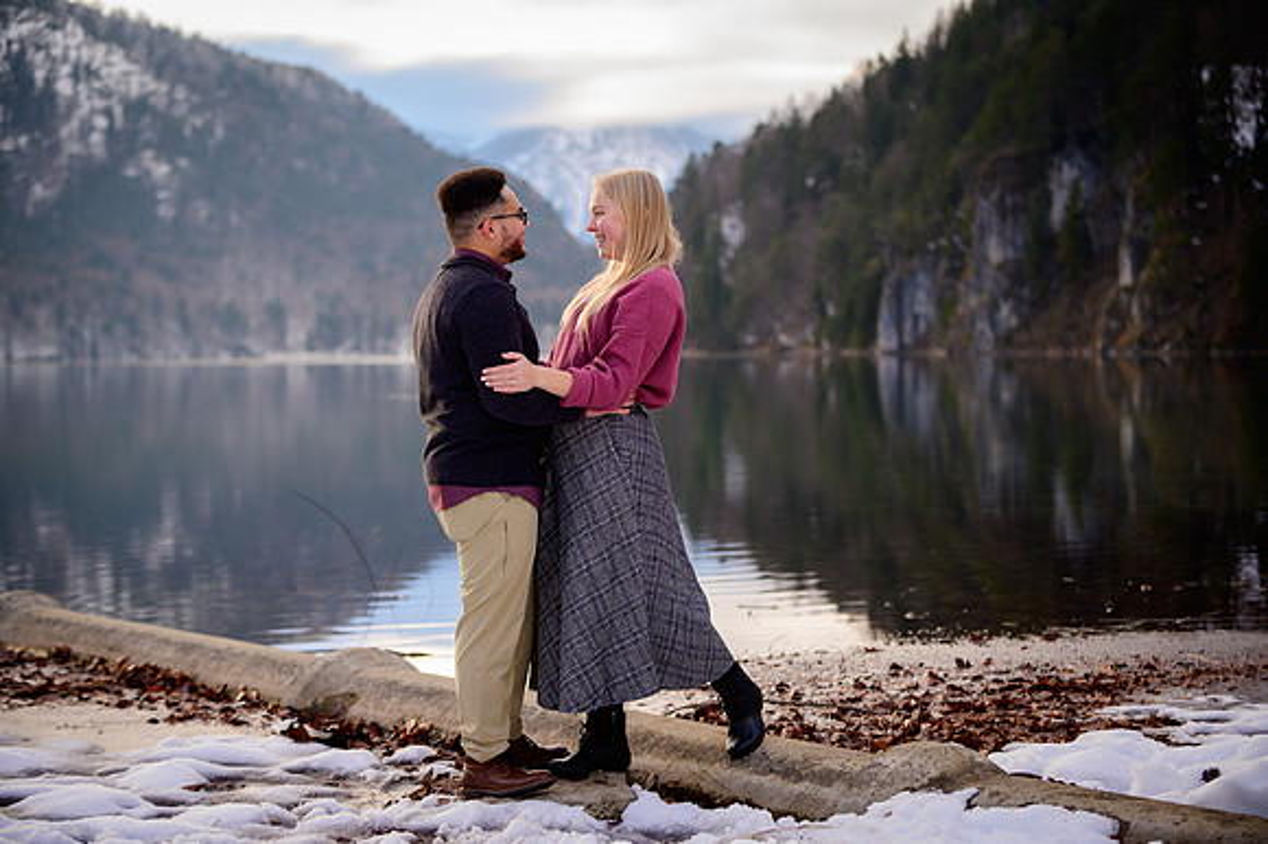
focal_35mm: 75
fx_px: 2640
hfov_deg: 27.0
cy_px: 422
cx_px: 634
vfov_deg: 18.2
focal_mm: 75
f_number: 2.8
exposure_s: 1/500
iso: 250
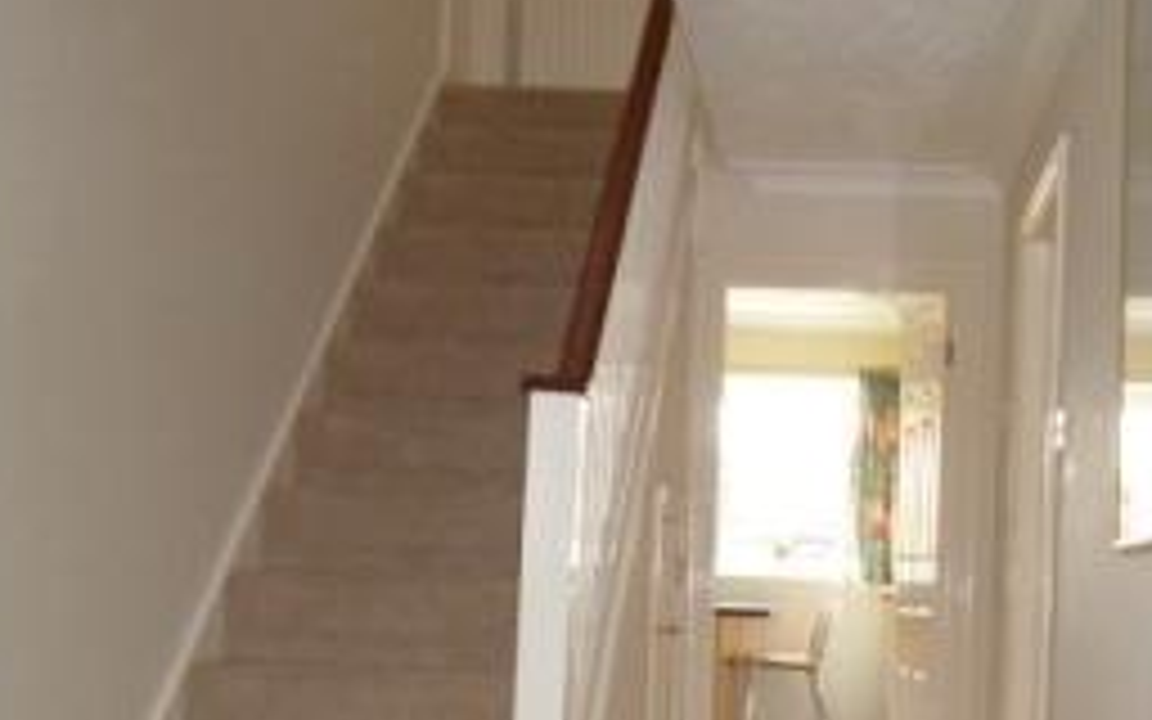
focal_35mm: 52
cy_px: 648
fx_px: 1633
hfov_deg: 38.2
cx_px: 806
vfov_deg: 24.2
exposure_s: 1/60
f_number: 3.1
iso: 500
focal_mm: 5
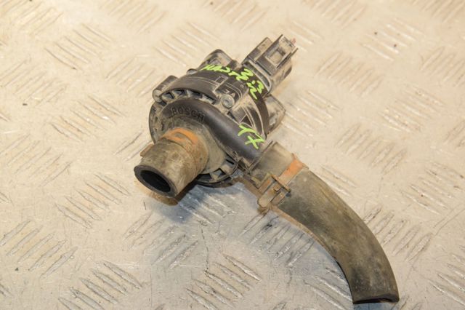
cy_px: 155
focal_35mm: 105
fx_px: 1355
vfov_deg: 13.0
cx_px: 232
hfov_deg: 19.5
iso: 1600
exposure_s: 1/200
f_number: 9
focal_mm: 70
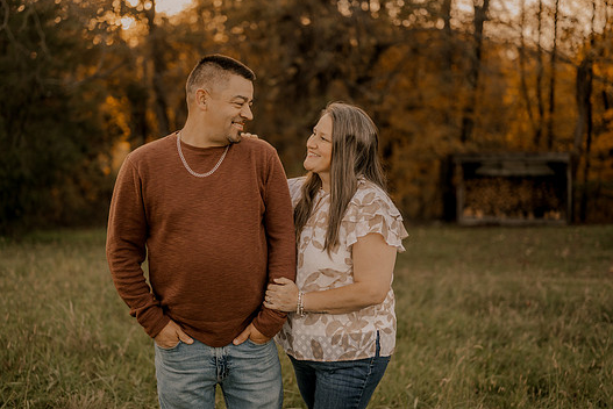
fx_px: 937
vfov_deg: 24.6
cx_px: 280
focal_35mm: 55
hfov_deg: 36.2
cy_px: 209
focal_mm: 50
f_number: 1.8
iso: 250
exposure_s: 1/500
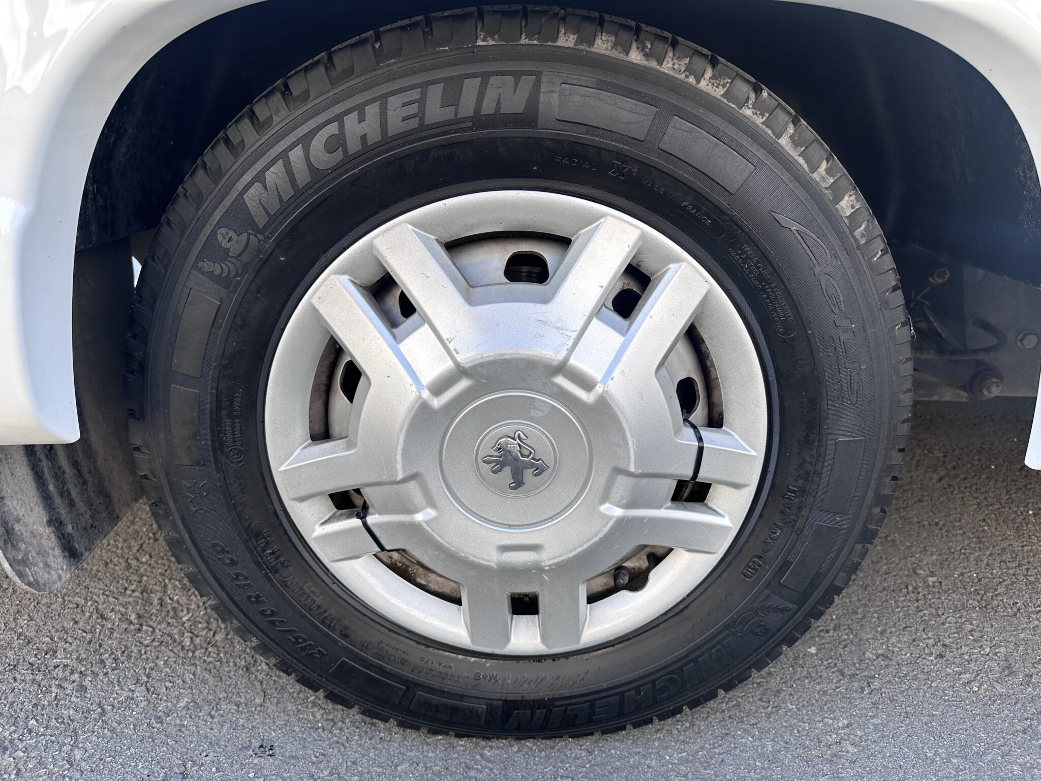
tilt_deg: -19.0
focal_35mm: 24
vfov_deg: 56.8
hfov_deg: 71.6
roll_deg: +0.0
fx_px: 722
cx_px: 520
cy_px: 390
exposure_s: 1/417
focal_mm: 6.86
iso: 80
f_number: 1.78
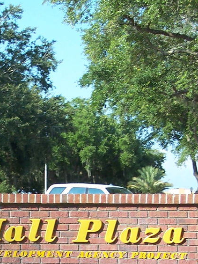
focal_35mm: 126
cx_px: 16
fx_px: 961
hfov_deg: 11.7
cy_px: 264
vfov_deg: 15.4
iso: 64
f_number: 2.8
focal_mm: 7.8
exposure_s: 1/400
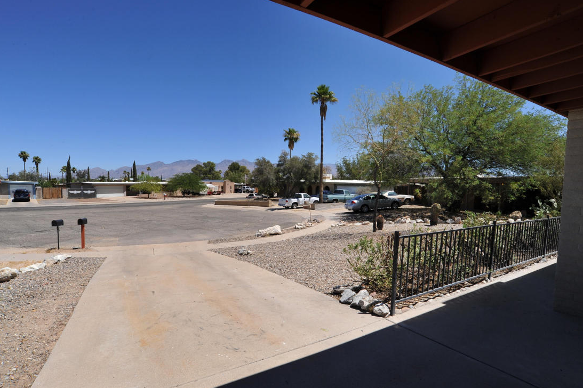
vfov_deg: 64.5
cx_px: 301
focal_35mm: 19
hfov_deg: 86.9
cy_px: 203
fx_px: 308
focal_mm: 18
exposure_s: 1/320
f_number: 14
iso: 320
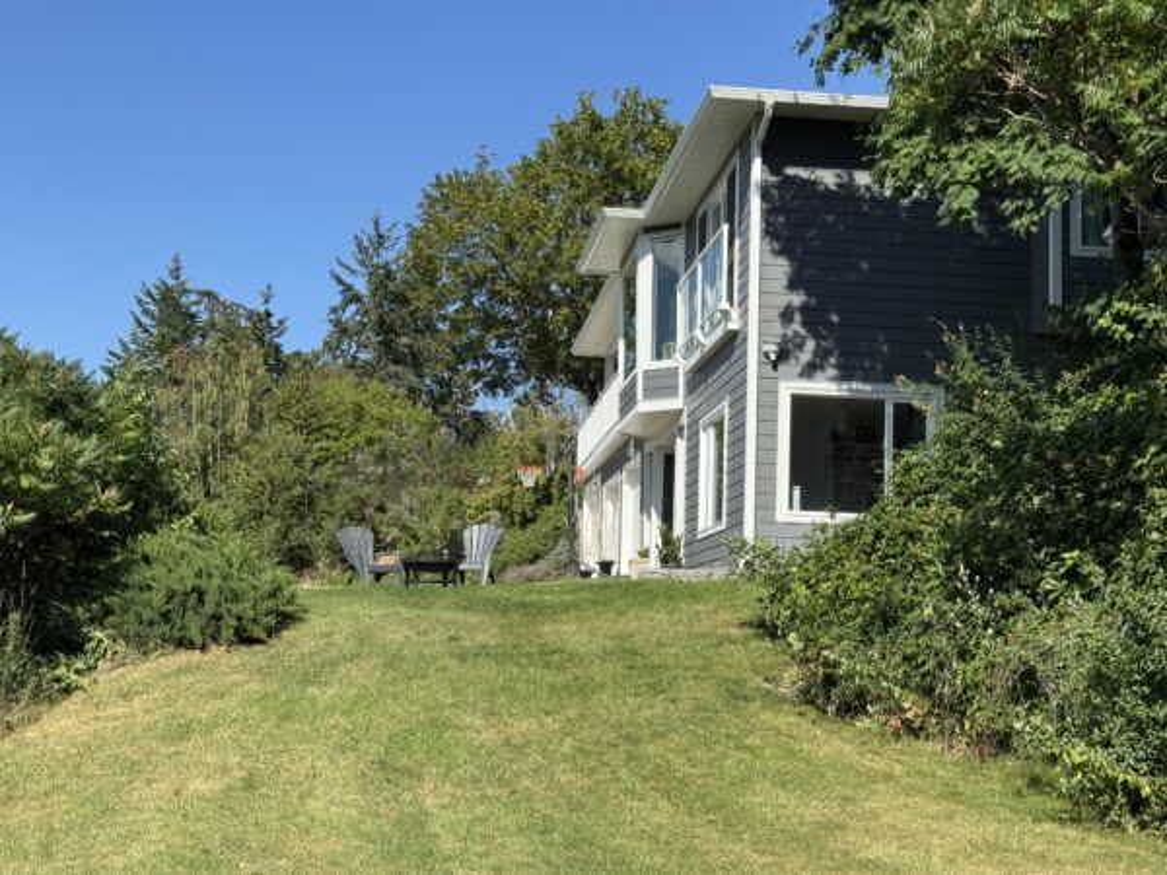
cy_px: 438
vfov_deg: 30.3
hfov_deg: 39.7
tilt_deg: +8.0
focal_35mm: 48
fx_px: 1618
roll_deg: -2.1
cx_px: 584
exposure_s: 1/3610
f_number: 1.78
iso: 64
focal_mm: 6.76
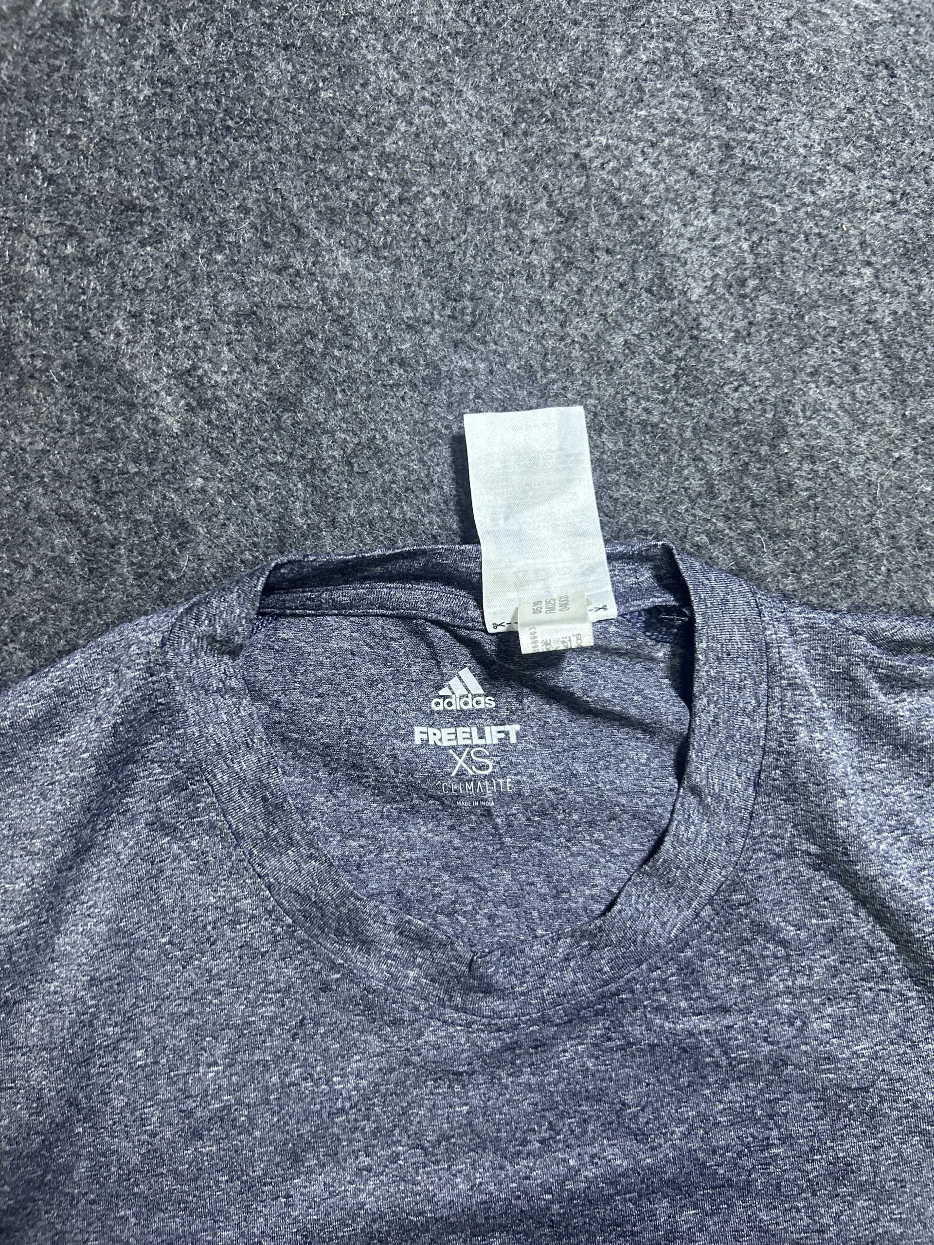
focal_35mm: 26
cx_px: 467
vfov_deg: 67.3
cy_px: 622
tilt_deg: -59.5
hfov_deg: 53.1
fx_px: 935
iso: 400
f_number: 1.5
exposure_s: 1/50
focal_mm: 5.7
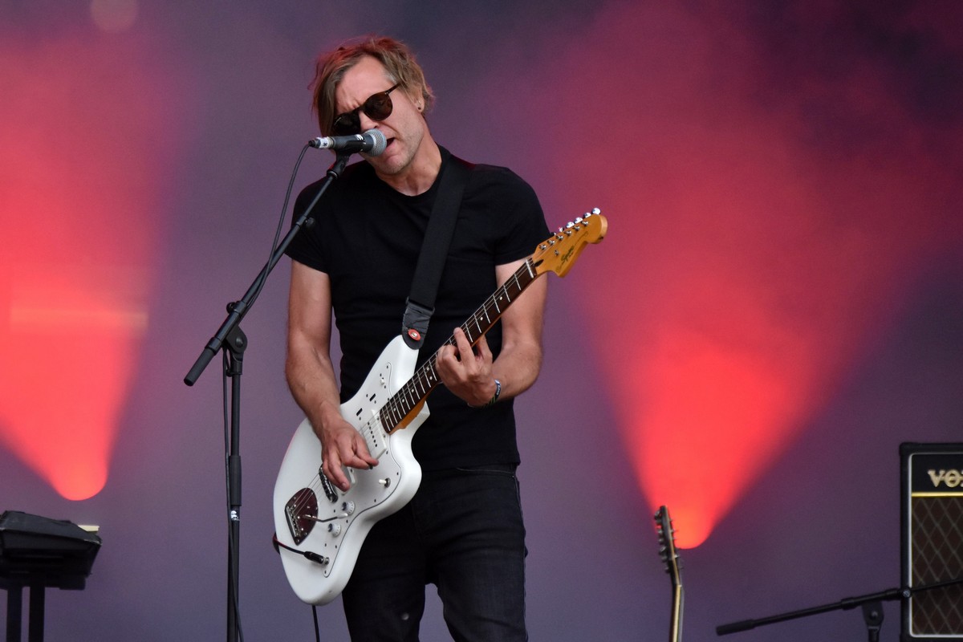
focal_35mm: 240
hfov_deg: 8.6
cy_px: 321
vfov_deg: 5.7
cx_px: 482
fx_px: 6419
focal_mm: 160
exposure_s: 1/6400
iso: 1250
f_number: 2.8
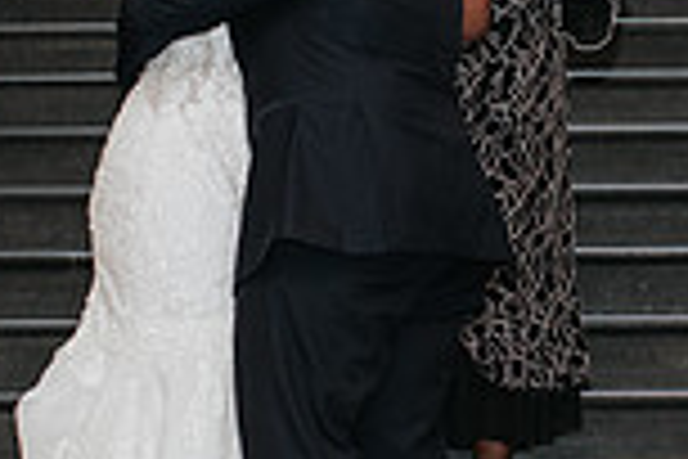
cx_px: 409
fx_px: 3917
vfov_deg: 6.7
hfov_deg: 10.0
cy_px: 156
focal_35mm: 205
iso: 1000
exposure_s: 1/125
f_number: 3.2
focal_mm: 35
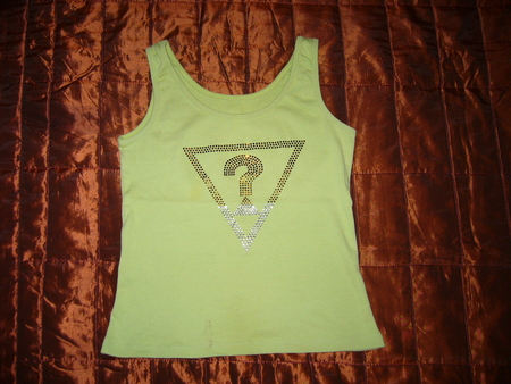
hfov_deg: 52.6
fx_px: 517
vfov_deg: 40.7
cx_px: 256
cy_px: 192
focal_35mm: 35
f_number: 2.8
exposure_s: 1/60
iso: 100
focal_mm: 5.8
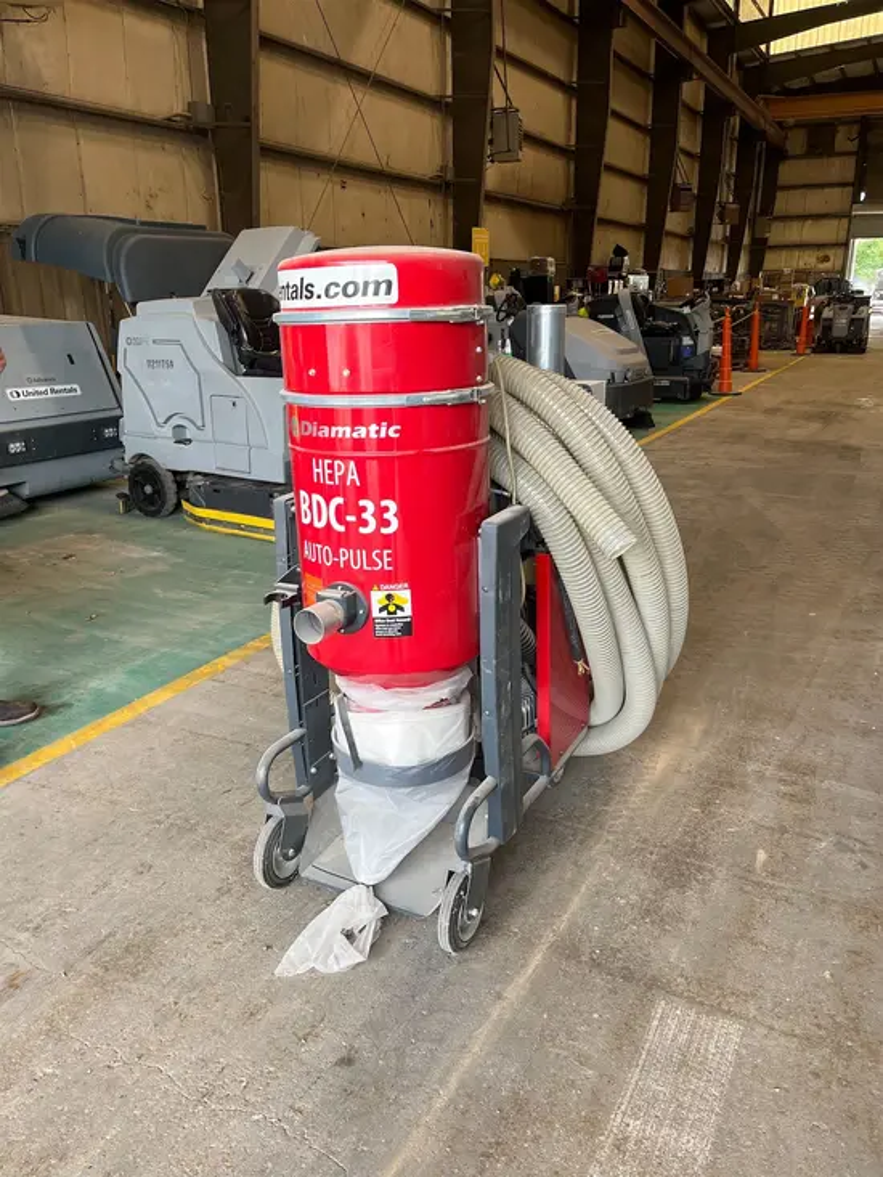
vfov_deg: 67.3
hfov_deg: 53.1
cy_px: 588
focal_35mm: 26
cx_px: 442
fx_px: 884
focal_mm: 5.1
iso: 80
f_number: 1.6
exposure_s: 1/121
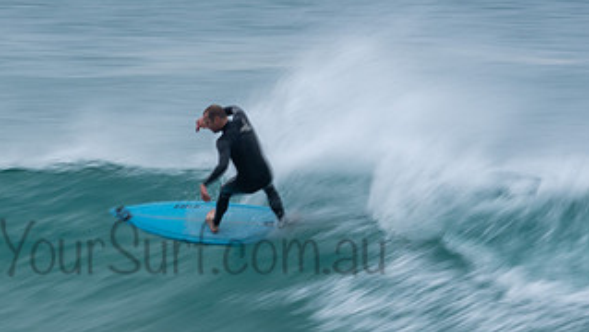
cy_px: 231
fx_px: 22304
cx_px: 190
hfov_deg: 1.5
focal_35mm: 1427
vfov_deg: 0.9
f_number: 22
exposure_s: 1/25
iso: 100
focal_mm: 500
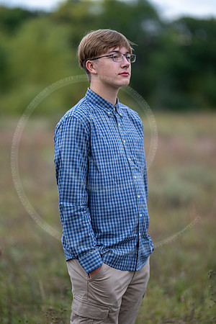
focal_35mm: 85
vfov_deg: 23.9
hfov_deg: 16.1
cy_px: 162
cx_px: 108
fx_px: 765
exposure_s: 1/400
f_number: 1.2
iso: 500
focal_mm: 85
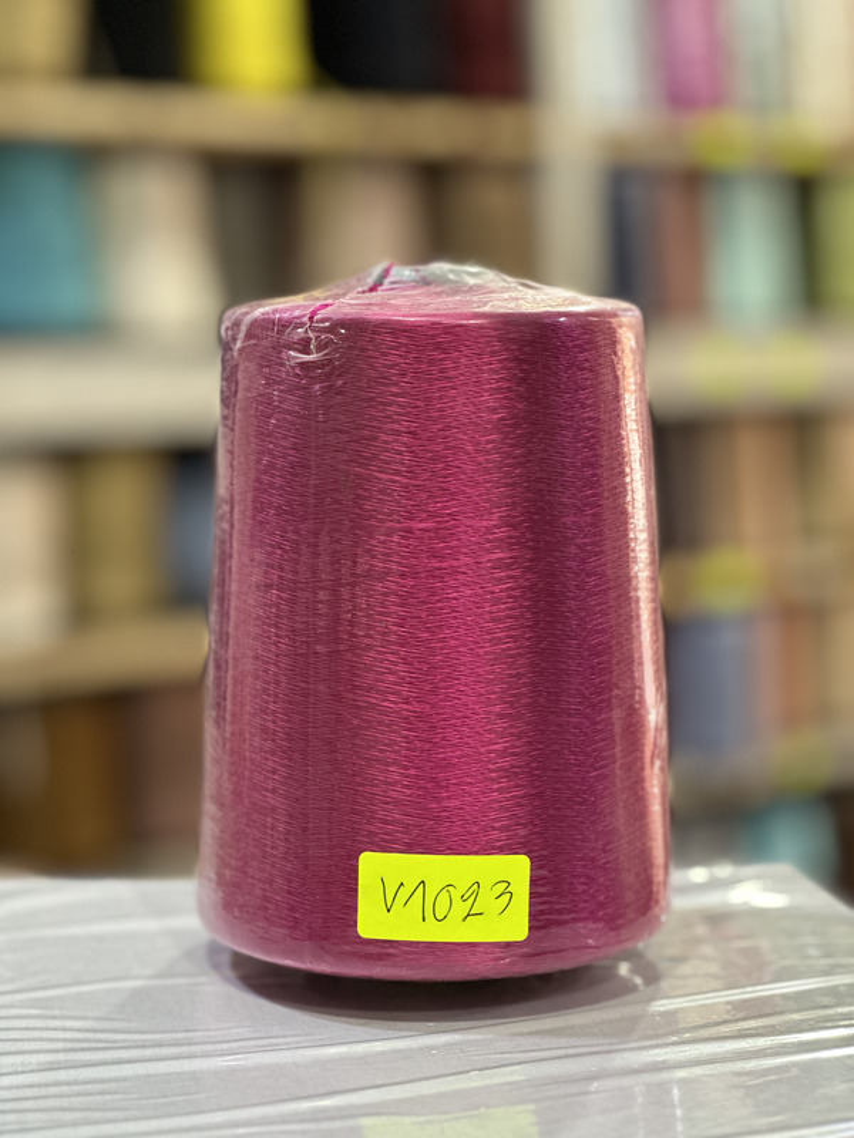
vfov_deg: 25.3
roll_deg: +1.6
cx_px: 427
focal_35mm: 77
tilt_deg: -3.3
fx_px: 2533
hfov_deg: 19.1
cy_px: 569
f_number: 2.8
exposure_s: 1/33
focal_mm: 9
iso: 200
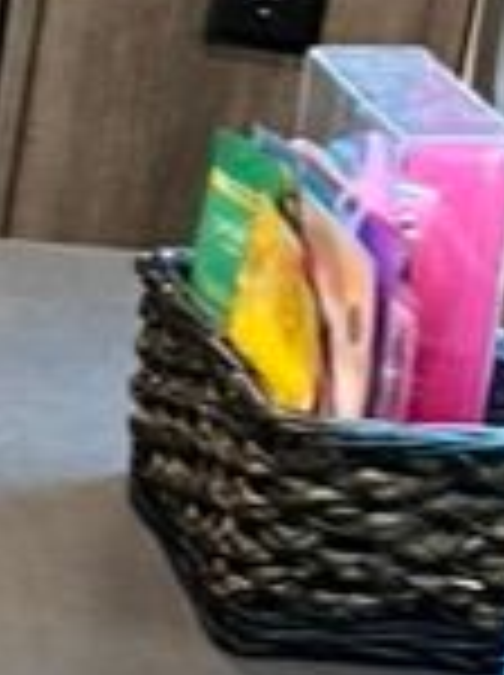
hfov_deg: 7.1
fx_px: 3465
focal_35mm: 178
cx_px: -1159
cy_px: 441
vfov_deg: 11.1
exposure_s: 1/60
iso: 400
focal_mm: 5.7
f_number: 1.5
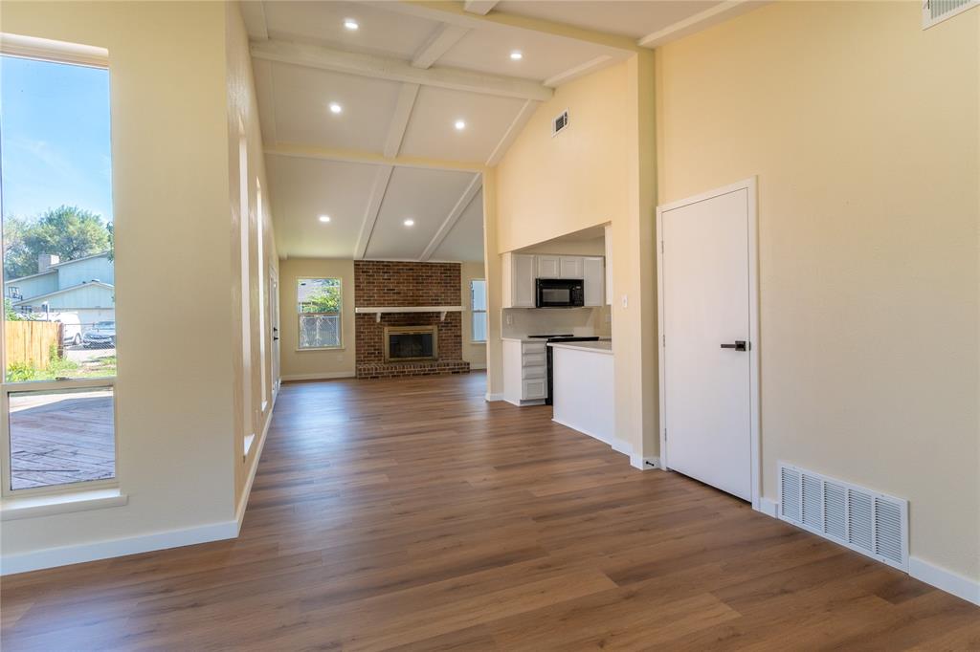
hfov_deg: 95.0
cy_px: 326
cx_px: 490
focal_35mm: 16
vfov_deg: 72.0
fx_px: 449
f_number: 7.1
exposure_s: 1/60
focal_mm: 11
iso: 100
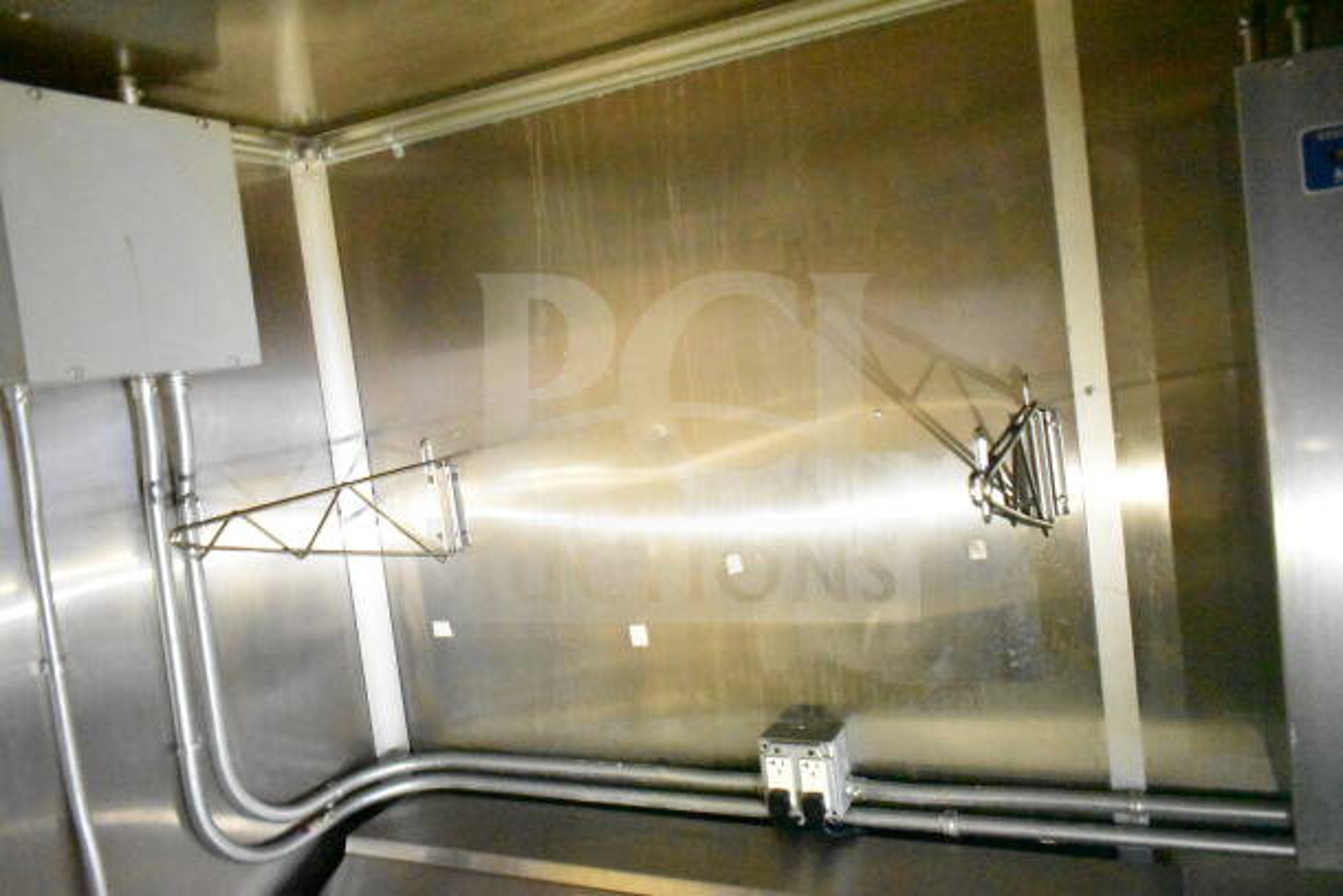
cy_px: 448
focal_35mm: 27
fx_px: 1007
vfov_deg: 48.0
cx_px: 672
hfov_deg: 67.4
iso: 25600
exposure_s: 1/25
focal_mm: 18
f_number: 3.5
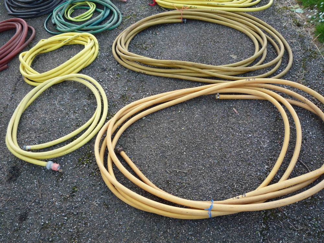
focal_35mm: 30
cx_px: 162
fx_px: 281
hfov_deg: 60.0
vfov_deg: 46.8
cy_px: 122
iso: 100
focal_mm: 5.2
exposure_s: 1/80
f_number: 3.3
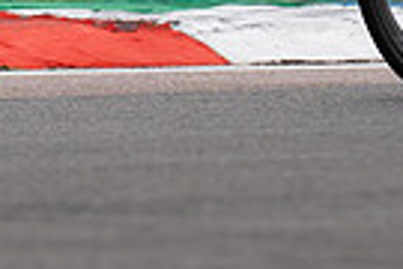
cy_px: -338
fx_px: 10041
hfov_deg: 2.3
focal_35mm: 897
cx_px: 367
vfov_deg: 1.5
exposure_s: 1/800
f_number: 4
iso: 125
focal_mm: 144
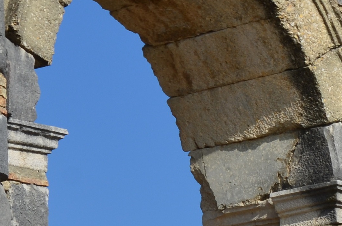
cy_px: 139
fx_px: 3633
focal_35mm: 383
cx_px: 513
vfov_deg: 3.6
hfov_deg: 5.3
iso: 100
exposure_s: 1/320
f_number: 9
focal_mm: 55
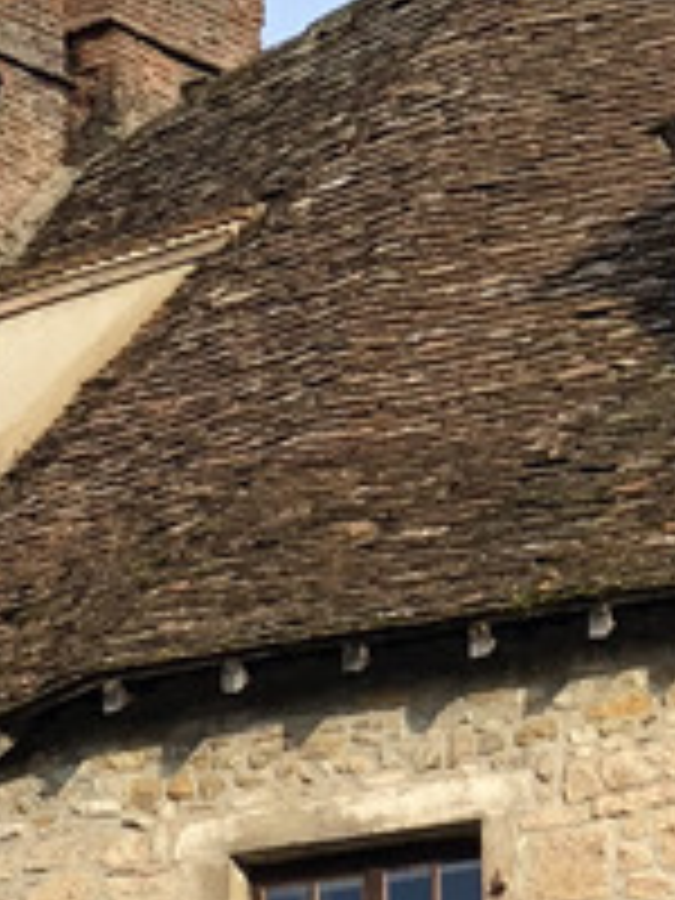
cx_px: 454
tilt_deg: +13.6
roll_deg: +0.6
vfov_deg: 6.2
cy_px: 1854
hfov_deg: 4.8
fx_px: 8112
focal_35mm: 312
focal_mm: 6
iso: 16
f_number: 2.4
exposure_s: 1/298
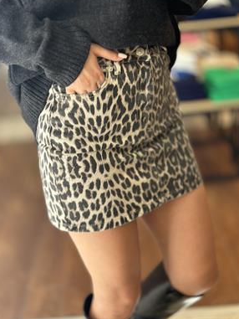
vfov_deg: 36.8
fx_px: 478
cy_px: 149
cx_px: 113
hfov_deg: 28.0
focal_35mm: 52
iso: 80
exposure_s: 1/146
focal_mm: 6.86
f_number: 1.78
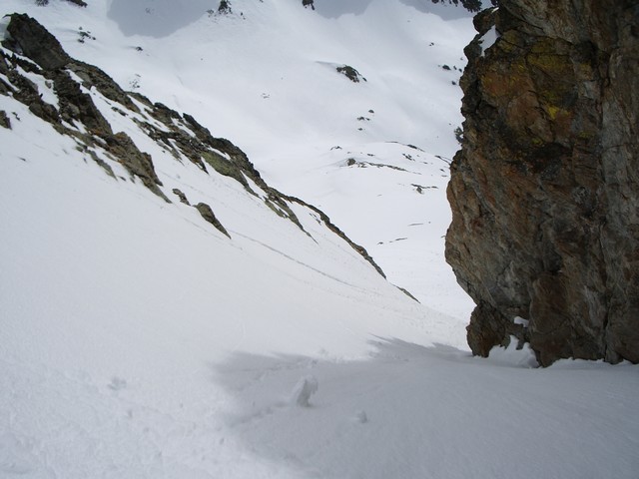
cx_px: 320
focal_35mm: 35
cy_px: 240
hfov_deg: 52.6
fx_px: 646
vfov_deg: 40.7
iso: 50
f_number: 4.3
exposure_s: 1/2000
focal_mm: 5.8
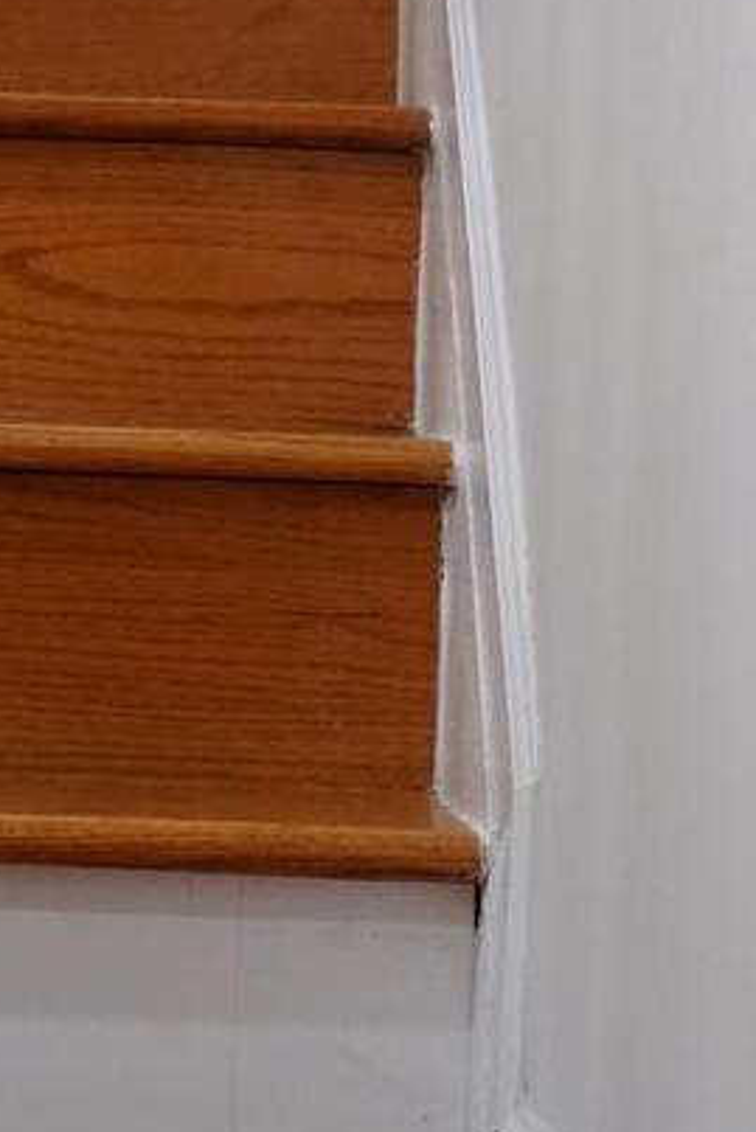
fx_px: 5035
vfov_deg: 11.9
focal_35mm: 160
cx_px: 45
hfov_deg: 8.5
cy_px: -851
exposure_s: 1/160
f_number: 4.5
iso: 3200
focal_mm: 42
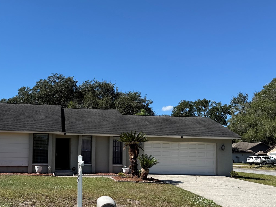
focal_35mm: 38
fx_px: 303
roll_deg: -1.2
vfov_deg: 37.4
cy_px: 132
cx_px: 84
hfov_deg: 47.9
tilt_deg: +5.2
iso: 80
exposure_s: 1/4405
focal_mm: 6.76
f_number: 1.78
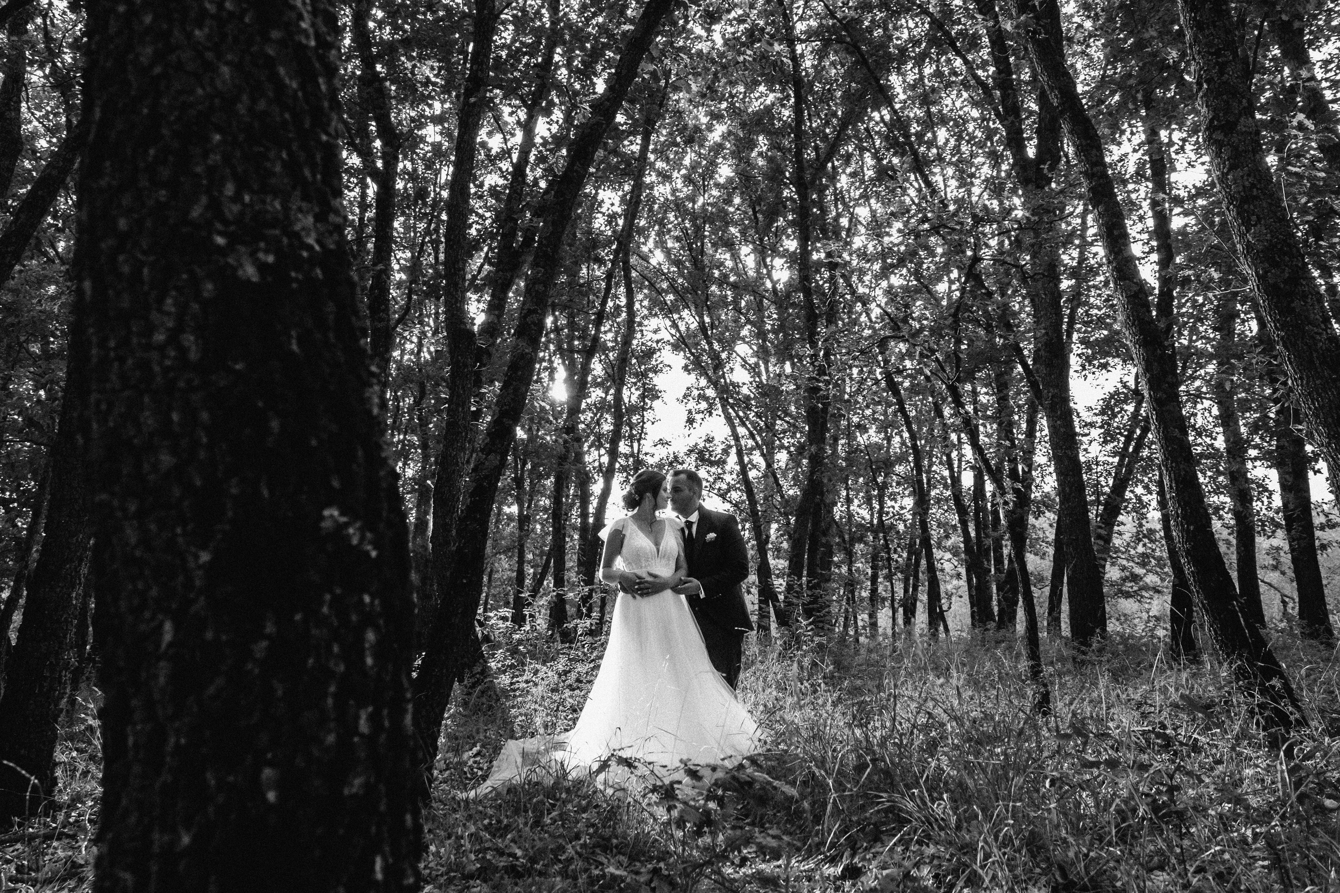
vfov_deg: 53.1
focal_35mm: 24
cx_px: 670
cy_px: 446
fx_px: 893
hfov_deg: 73.7
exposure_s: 1/250
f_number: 4.5
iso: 4000
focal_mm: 16
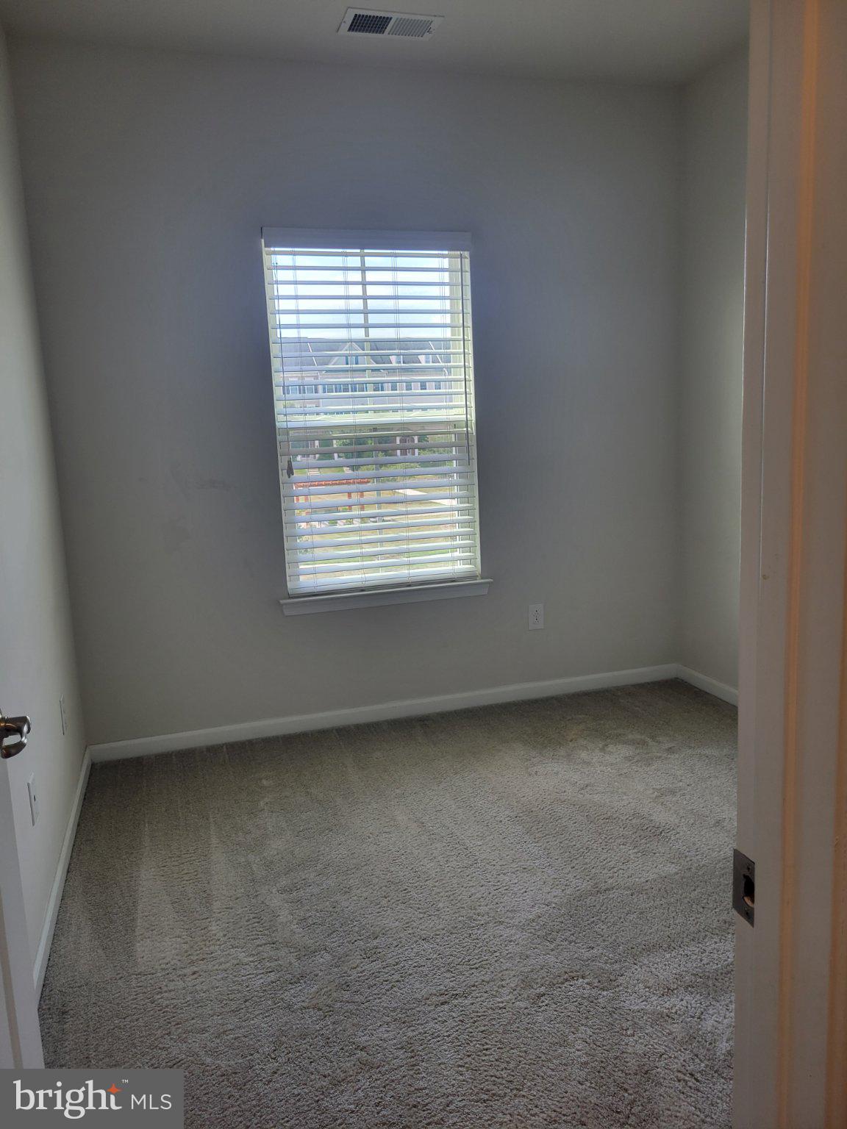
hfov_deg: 53.1
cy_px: 564
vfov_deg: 67.3
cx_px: 424
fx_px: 848
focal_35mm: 26
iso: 64
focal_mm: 5.4
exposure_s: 1/120
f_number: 1.8
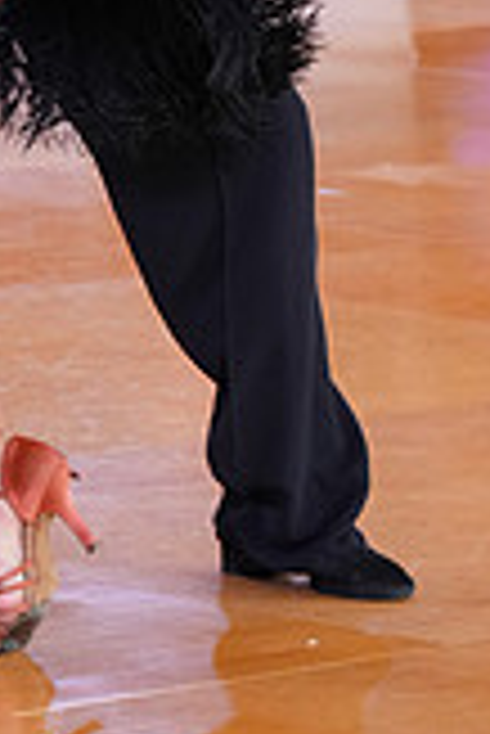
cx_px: -34
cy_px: -428
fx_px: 7028
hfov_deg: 4.0
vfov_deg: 5.9
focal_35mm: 345
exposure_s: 1/125
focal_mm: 97
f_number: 4.5
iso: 2000
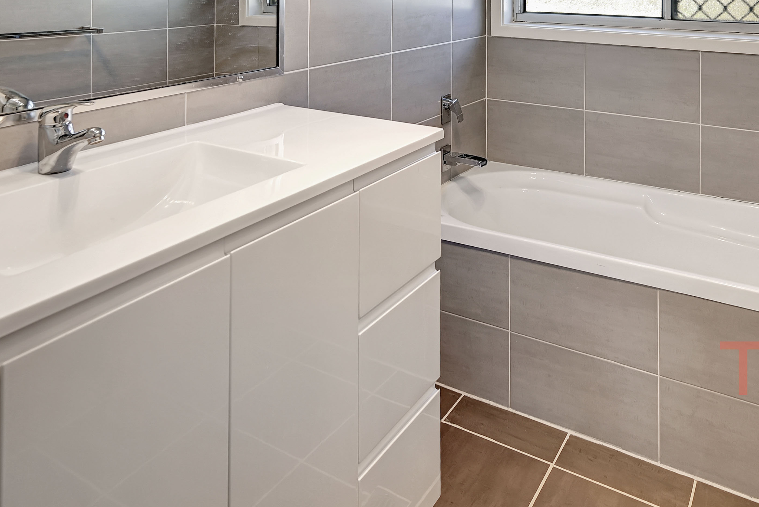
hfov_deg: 61.7
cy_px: 1
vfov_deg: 38.7
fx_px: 633
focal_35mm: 30
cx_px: 425
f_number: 4.5
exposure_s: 1/50
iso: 100
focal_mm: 14
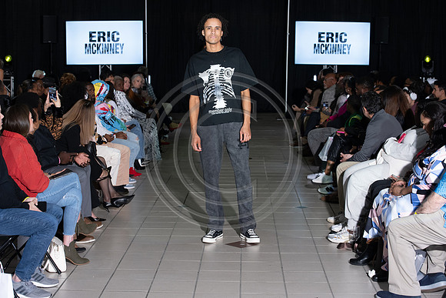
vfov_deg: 19.5
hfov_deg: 28.8
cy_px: 149
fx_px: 867
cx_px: 223
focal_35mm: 70
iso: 1250
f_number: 5.6
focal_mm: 70
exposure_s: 1/160
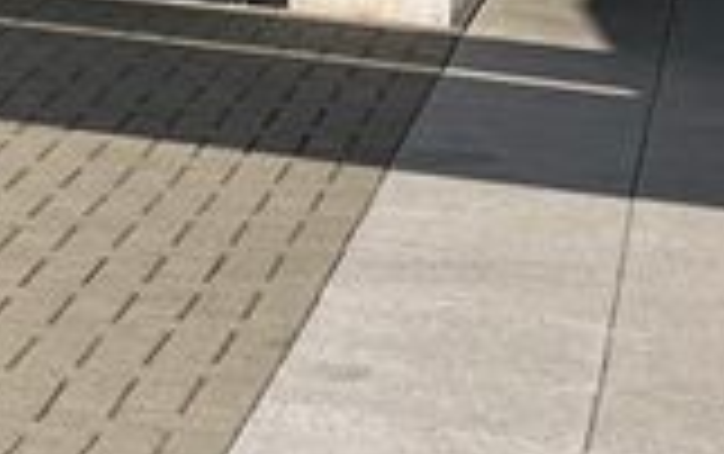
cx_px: -1399
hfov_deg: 9.5
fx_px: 3457
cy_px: -539
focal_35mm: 175
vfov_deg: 7.2
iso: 50
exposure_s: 1/6173
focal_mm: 5.1
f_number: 1.6
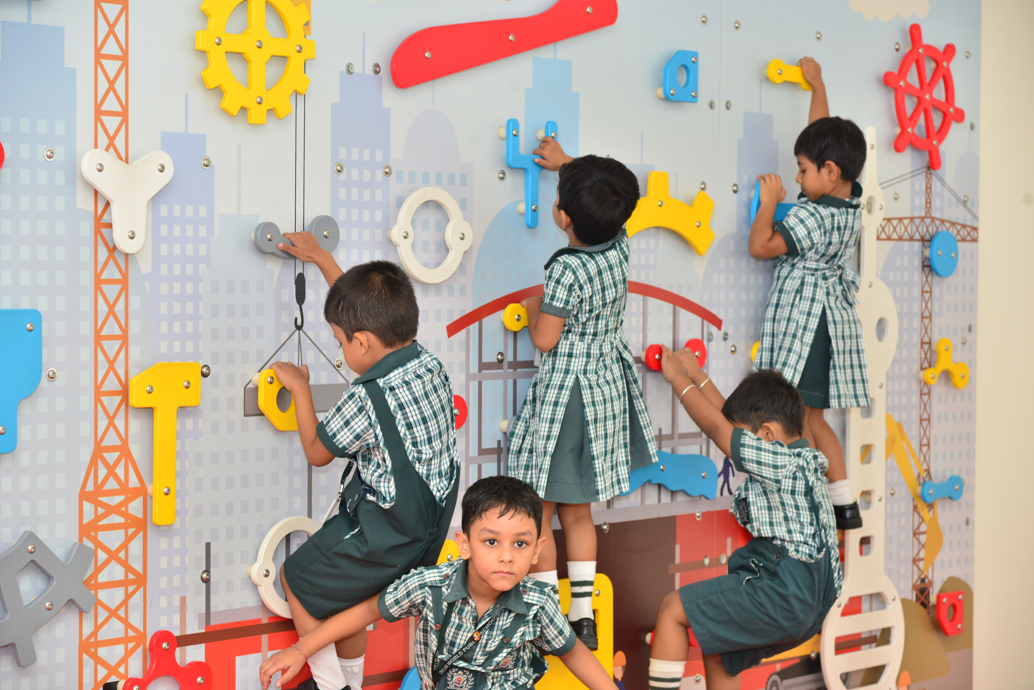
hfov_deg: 24.8
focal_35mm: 82
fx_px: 2356
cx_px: 517
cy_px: 345
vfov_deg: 16.7
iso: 1000
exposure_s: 1/125
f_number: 5.6
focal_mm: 82
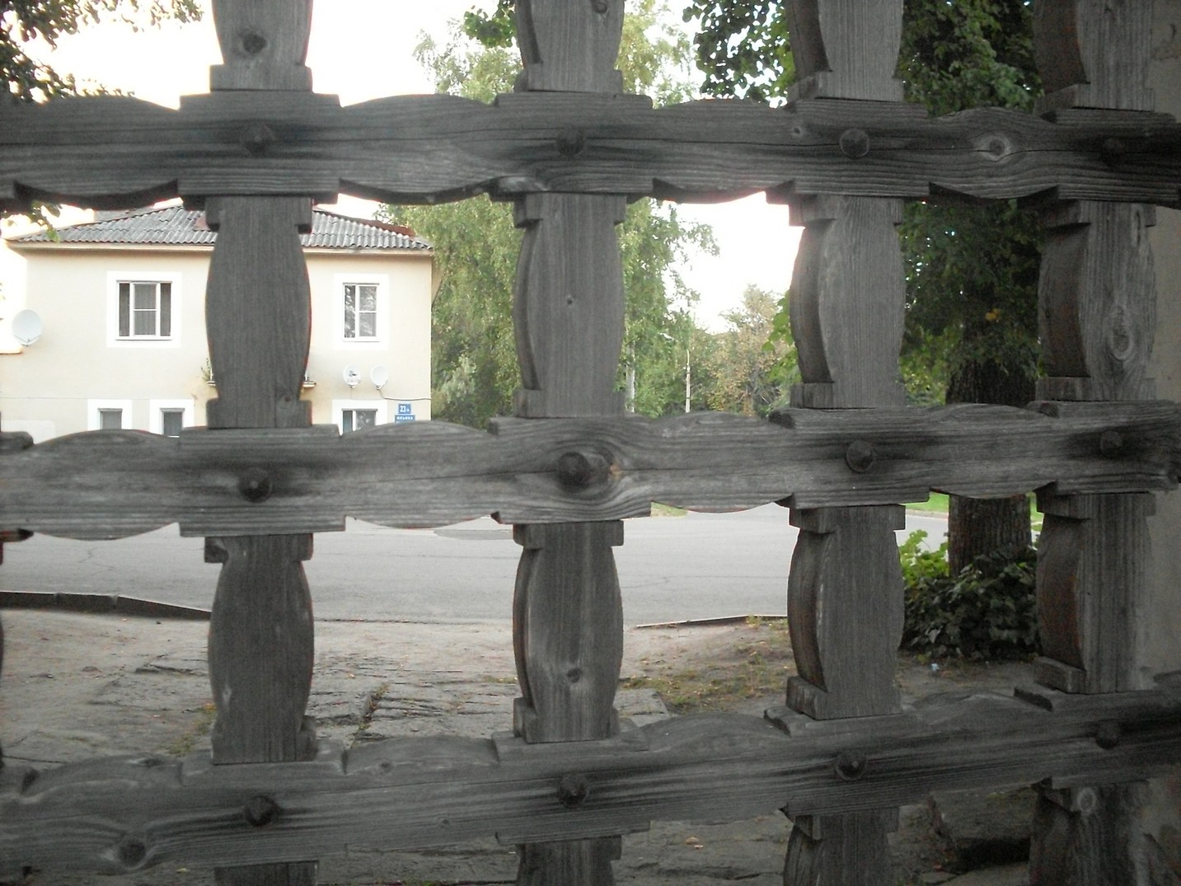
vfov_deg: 37.7
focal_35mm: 38
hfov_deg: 49.0
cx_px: 590
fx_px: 1297
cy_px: 443
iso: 400
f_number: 2.8
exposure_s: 1/30
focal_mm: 6.3
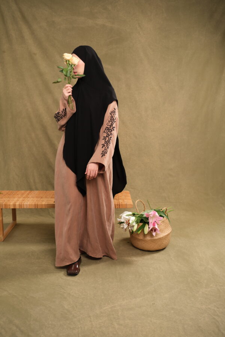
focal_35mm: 35
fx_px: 328
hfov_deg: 37.9
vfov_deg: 54.4
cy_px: 168
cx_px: 112
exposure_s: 1/125
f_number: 2.5
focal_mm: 23
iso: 125
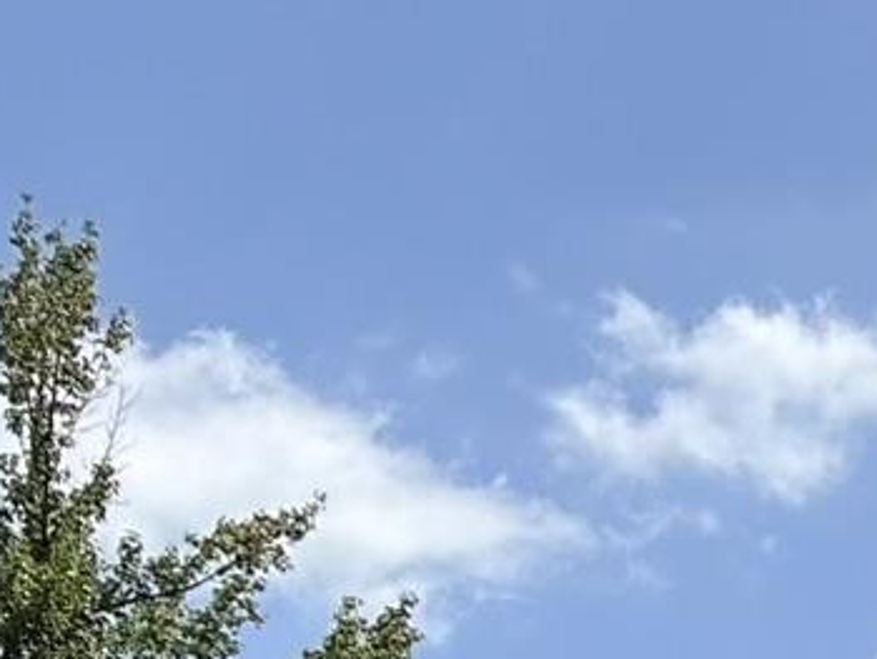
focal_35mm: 152
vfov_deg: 8.8
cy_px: 1621
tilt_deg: +5.7
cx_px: 2310
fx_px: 3854
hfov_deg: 10.5
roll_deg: +2.8
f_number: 1.6
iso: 64
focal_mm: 5.96
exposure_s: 1/5348
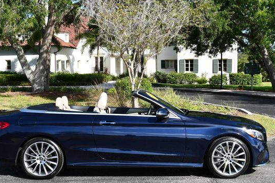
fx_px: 443
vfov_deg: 23.4
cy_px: 96
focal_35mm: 58
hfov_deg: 34.5
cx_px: 131
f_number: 8
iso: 160
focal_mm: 24
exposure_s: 1/250
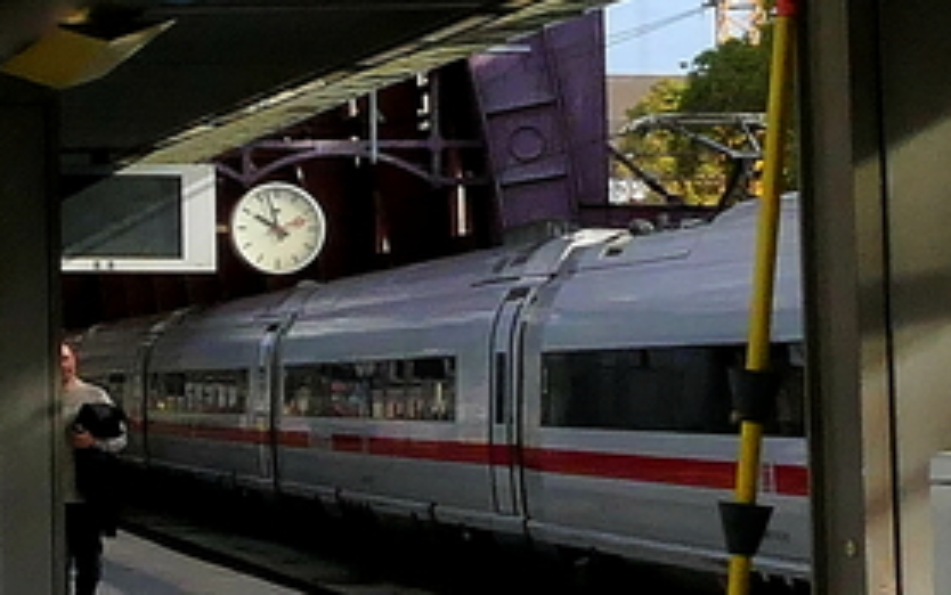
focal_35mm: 164
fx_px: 4252
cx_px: -824
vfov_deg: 7.9
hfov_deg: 11.7
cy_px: -96
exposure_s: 1/800
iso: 800
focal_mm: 10.3
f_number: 8
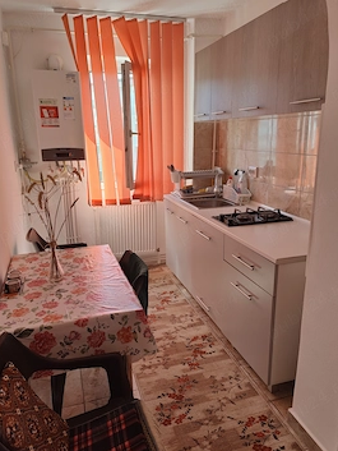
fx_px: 338
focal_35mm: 26
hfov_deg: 53.1
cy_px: 232
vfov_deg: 67.3
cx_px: 173
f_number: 1.8
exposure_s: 1/59
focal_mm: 6.06
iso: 50
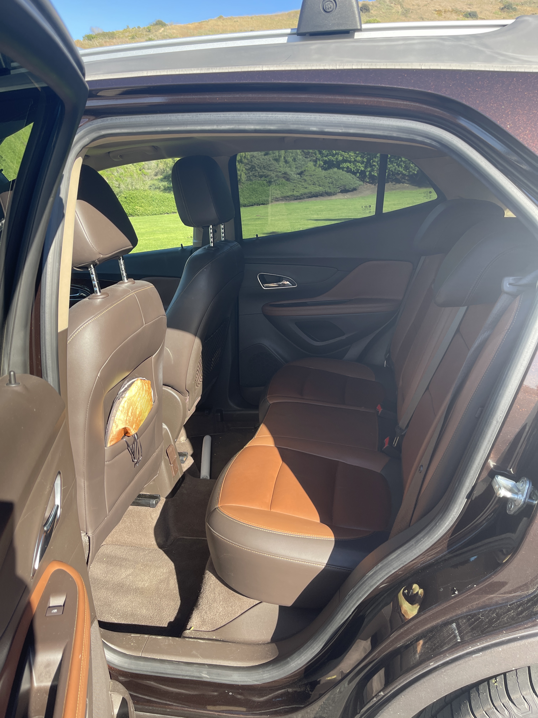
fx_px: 518
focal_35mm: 25
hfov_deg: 54.9
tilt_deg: -18.1
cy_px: 359
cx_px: 269
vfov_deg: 69.4
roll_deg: +0.0
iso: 32
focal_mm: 5.1
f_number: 1.6
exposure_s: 1/521
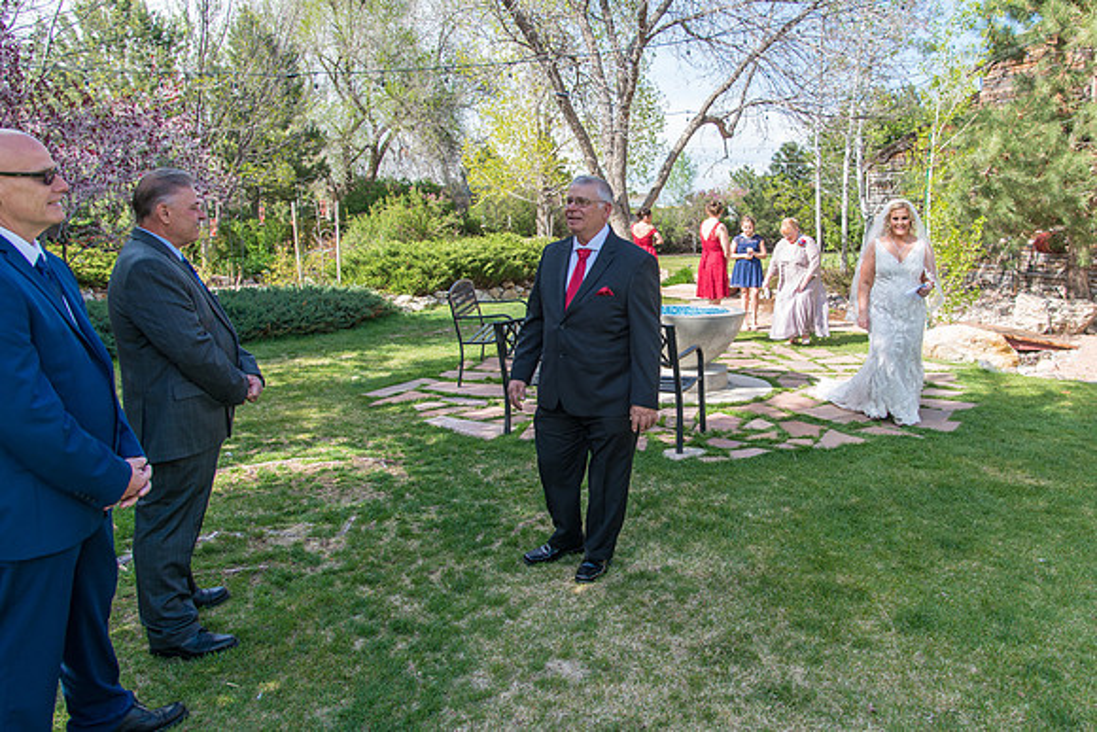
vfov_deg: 45.3
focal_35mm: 29
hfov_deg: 63.7
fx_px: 875
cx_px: 642
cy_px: 320
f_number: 5
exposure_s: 1/400
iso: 200
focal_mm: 24
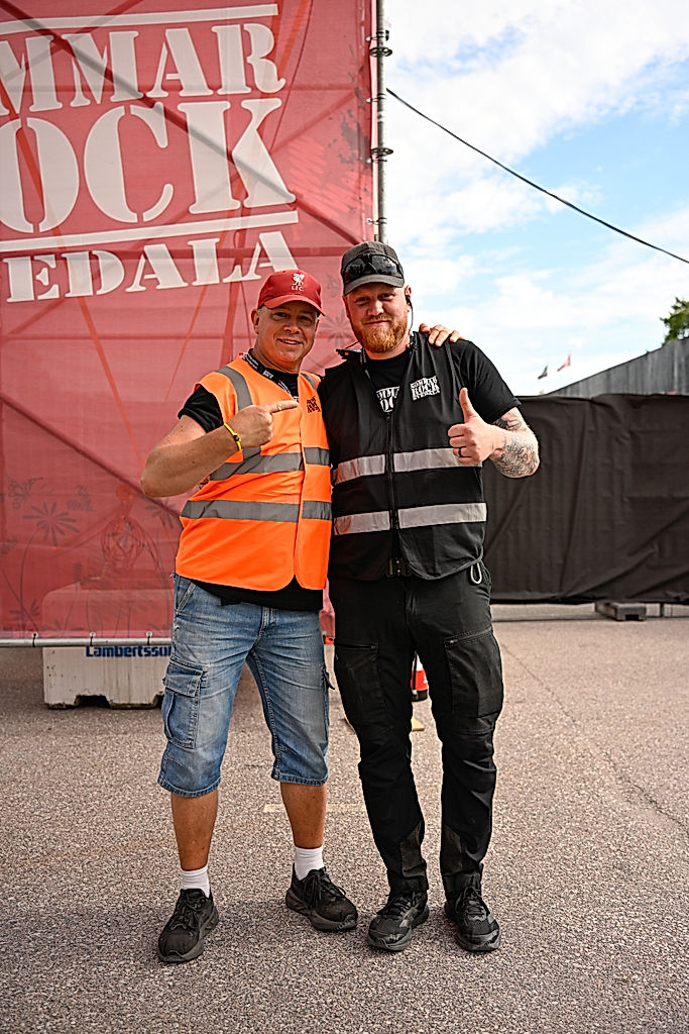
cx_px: 344
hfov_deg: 40.0
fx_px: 947
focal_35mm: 33
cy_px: 517
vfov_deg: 57.2
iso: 200
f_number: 2.8
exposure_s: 1/2000
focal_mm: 33
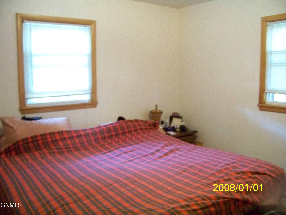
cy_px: 108
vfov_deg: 42.9
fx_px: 273
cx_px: 143
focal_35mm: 33
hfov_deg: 55.4
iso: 640
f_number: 2.8
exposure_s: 1/30
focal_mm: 5.85
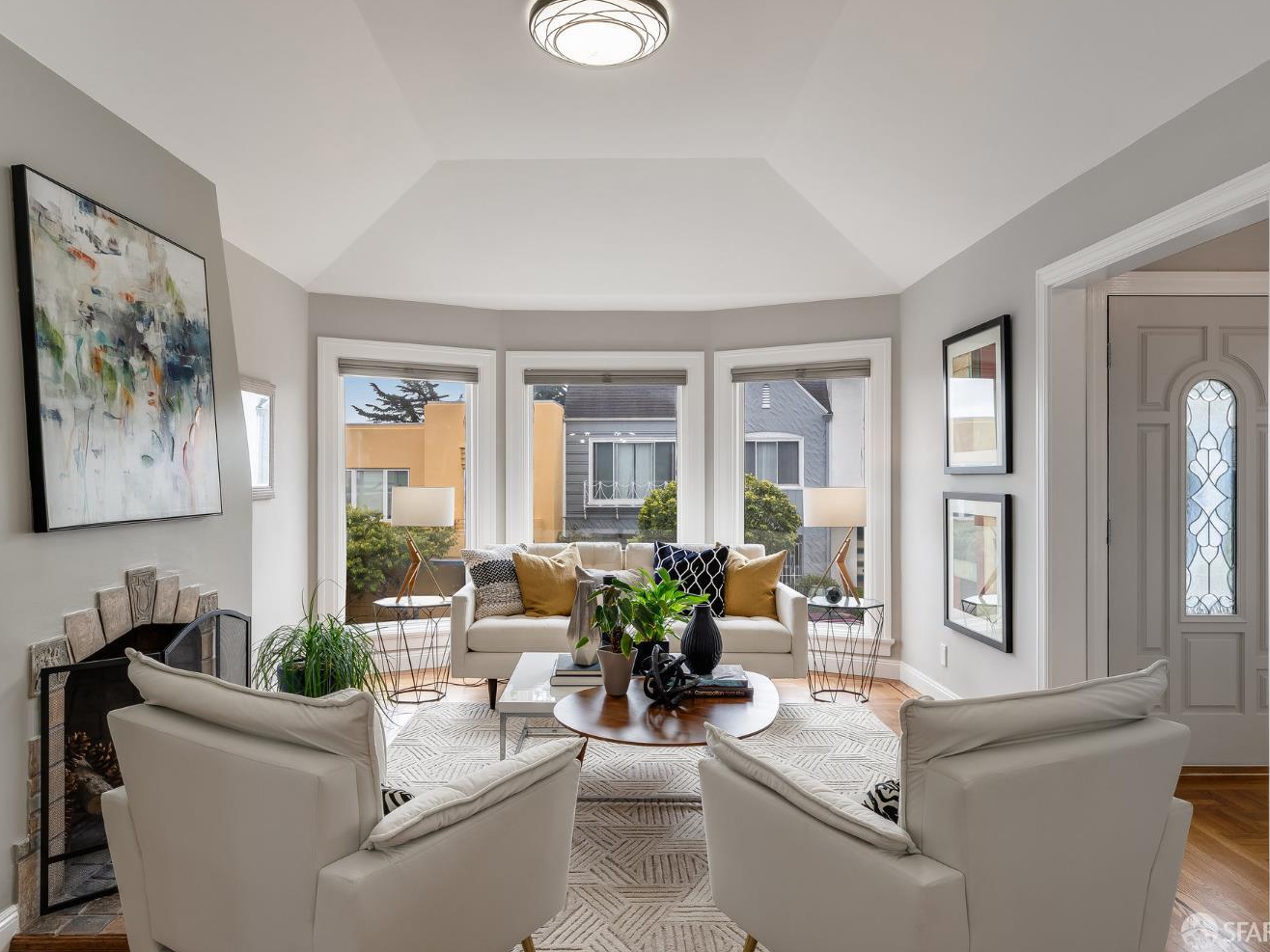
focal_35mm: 23
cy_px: 471
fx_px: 844
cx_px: 610
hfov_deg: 73.9
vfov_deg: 58.9
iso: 200
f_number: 11
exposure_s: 1/20
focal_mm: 21
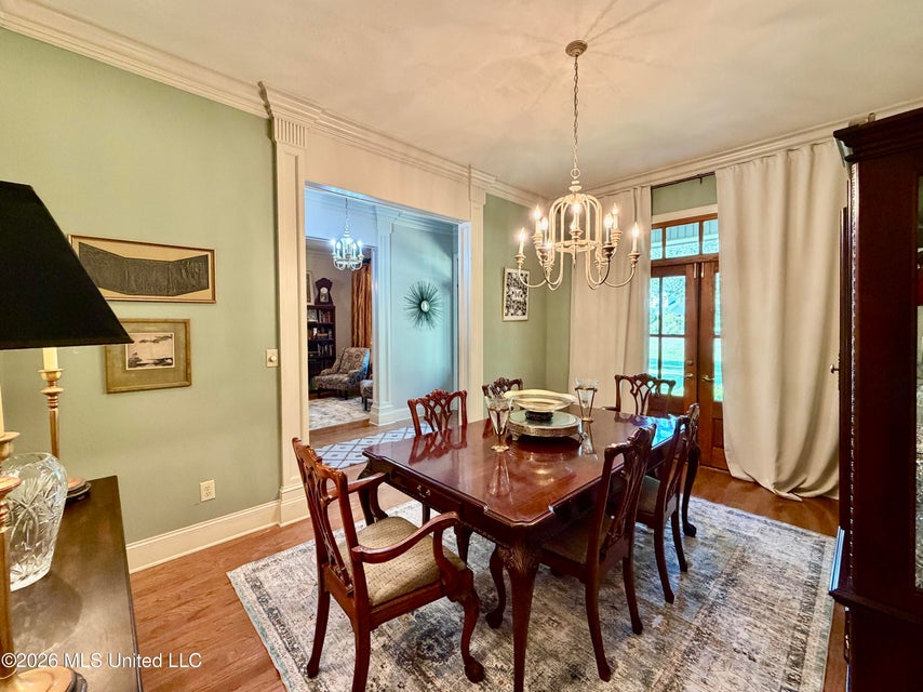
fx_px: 373
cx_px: 462
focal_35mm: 14
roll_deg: +0.8
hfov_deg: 102.1
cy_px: 346
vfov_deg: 85.6
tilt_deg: -3.9
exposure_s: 1/60
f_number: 2.2
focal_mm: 2.22
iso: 320
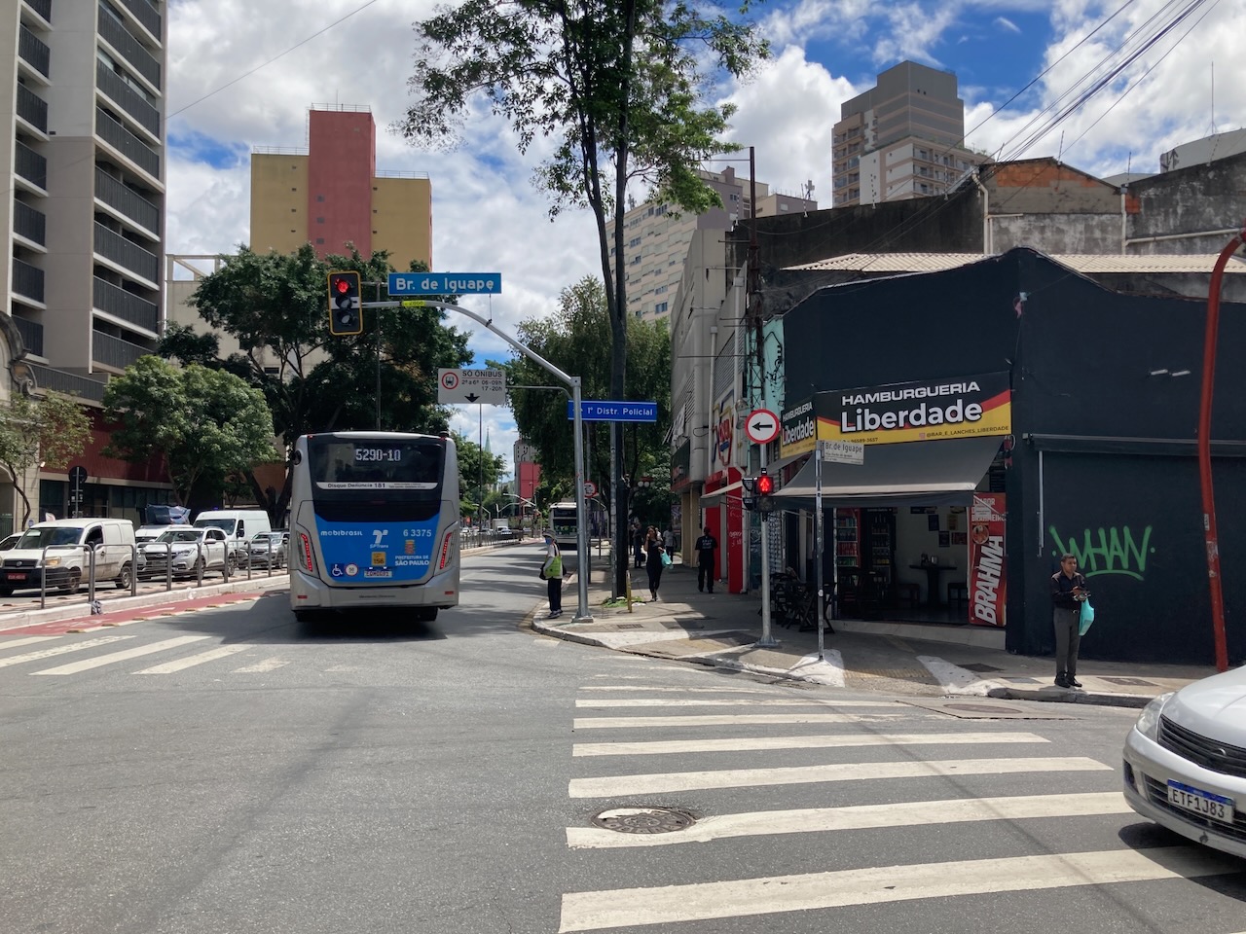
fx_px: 1008
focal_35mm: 28
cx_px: 623
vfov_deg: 49.7
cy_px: 467
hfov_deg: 63.4
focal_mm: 3.99
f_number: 1.8
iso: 20
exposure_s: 1/2183
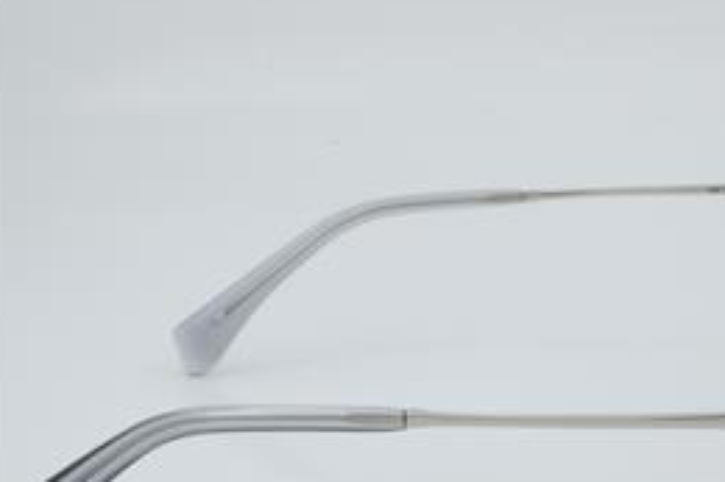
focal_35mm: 104
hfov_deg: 19.6
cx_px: 541
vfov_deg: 13.1
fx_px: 2088
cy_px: 351
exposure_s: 1/3
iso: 100
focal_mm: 45
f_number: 32
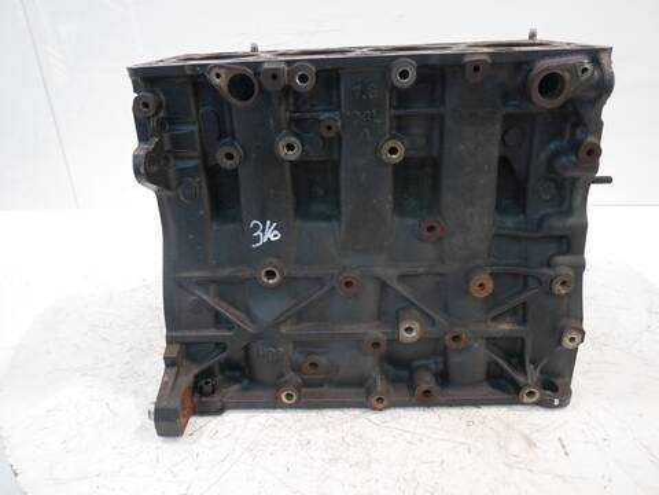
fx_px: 495
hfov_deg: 67.3
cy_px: 248
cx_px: 330
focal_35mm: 26
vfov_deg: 53.1
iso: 400
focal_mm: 13
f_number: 3.6
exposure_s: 1/25
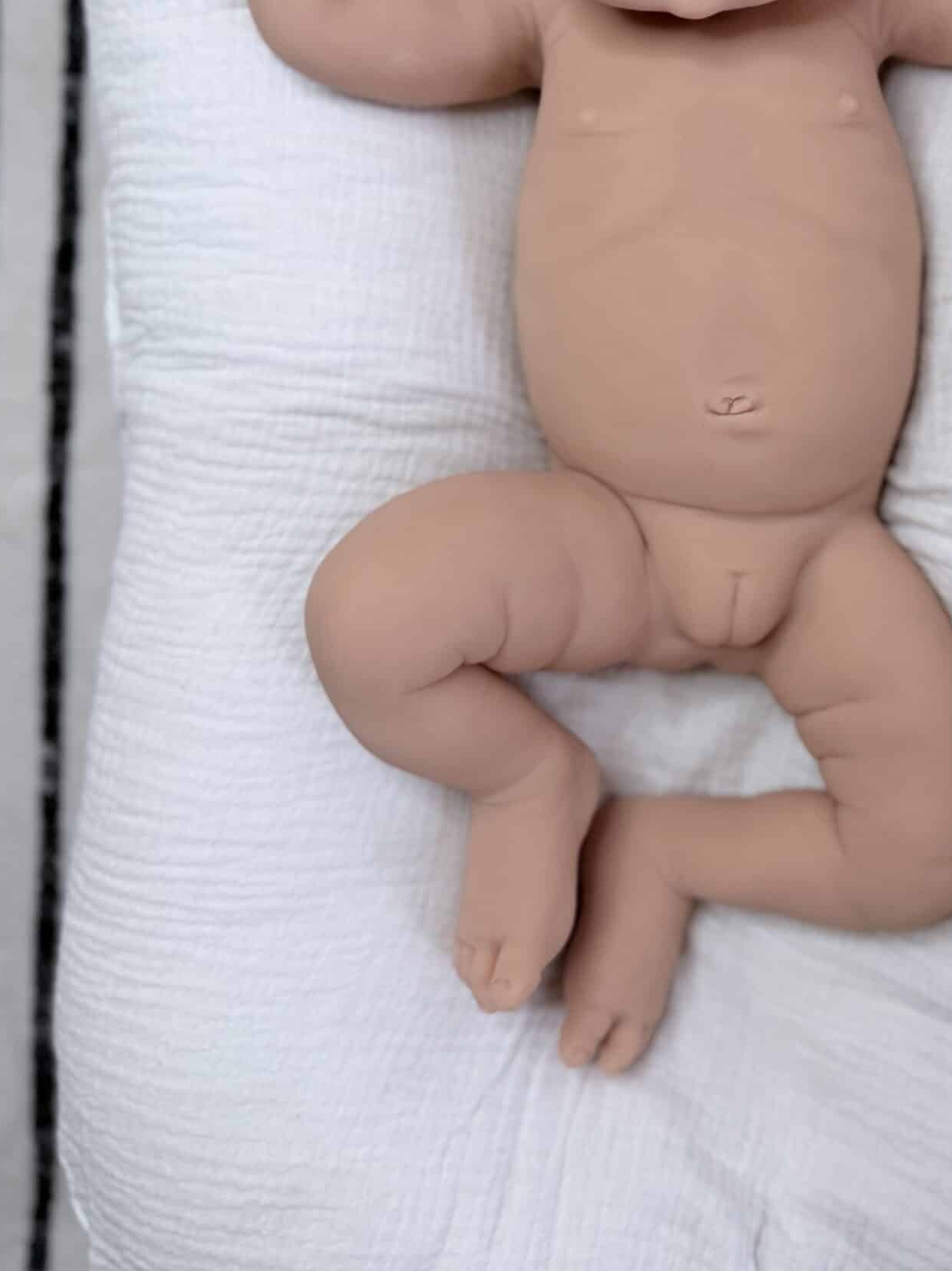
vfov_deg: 48.4
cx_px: 692
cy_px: 330
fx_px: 1357
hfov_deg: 37.9
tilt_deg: -85.3
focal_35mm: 37
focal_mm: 6.76
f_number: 1.78
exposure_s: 1/138
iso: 50
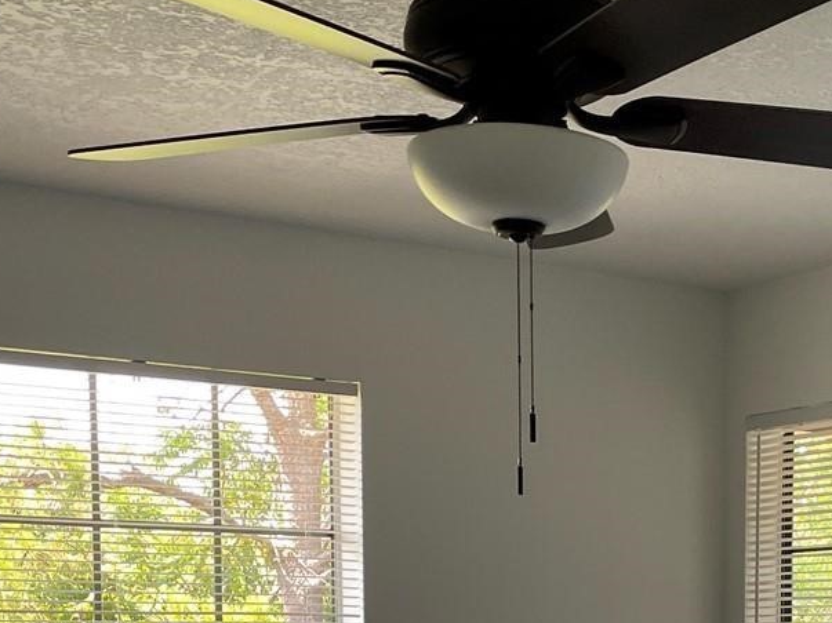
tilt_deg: -3.9
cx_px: 686
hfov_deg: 27.5
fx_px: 1658
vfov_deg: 20.0
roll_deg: -0.4
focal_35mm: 69
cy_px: 751
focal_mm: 4.2
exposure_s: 1/121
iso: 80
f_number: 1.6
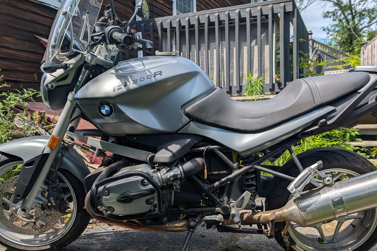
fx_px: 325
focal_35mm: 31
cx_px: 192
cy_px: 127
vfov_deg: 42.3
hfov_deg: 60.3
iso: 18
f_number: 1.68
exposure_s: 1/934
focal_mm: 6.9
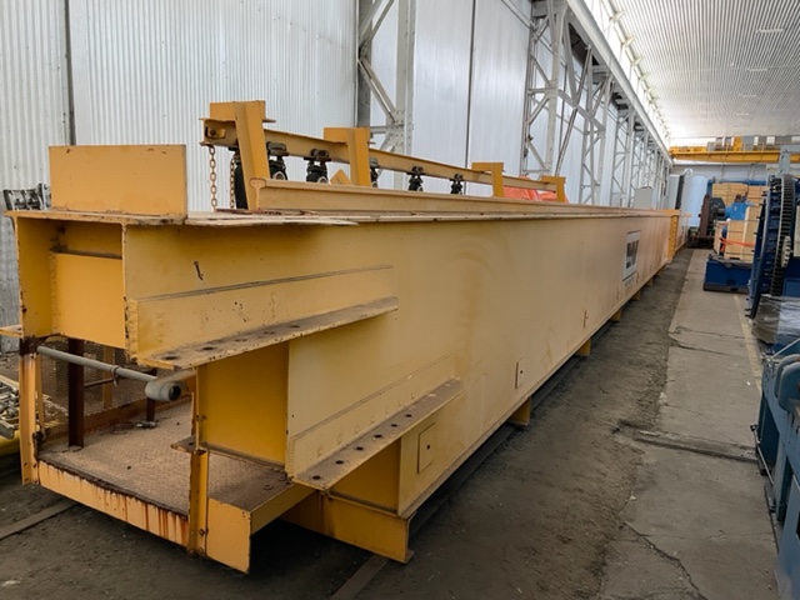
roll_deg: -2.3
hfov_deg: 67.3
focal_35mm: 26
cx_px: 400
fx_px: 601
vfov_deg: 53.1
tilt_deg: -9.0
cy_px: 300
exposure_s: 1/60
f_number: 1.6
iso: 250
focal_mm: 4.2
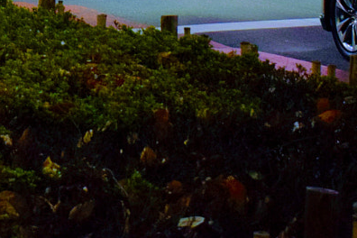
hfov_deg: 10.9
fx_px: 1805
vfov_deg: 7.3
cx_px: -149
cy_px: -196
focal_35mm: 182
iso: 900
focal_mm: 30
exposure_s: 1/60
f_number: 4.2
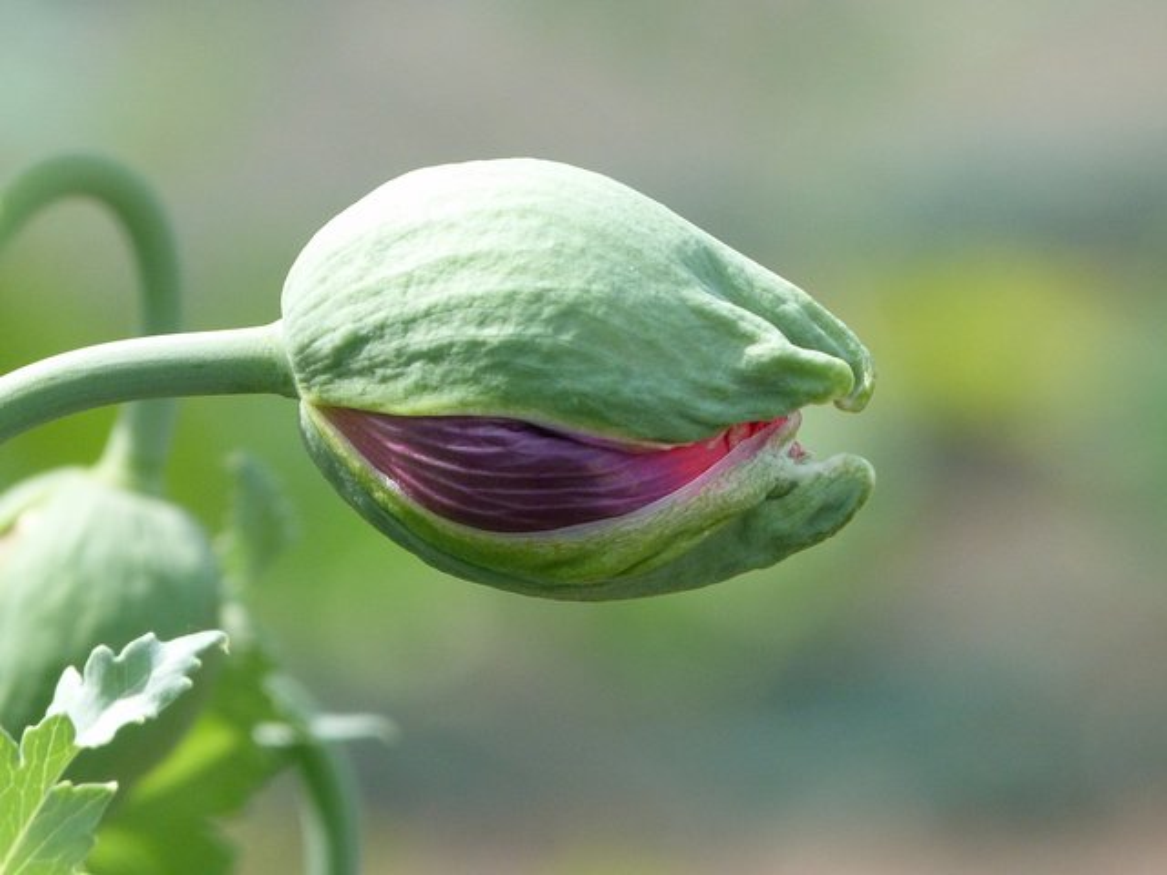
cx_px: 584
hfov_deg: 2.5
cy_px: 438
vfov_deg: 1.9
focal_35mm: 789
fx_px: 26599
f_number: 5.6
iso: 200
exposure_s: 1/320
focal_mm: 108
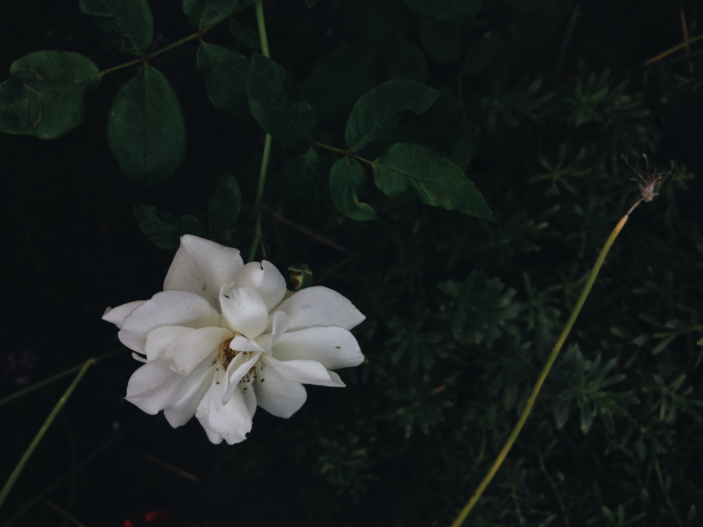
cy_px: 256
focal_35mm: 30
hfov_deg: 60.0
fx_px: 609
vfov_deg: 46.8
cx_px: 349
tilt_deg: -67.5
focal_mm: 4.15
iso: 32
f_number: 2.2
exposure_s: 1/120
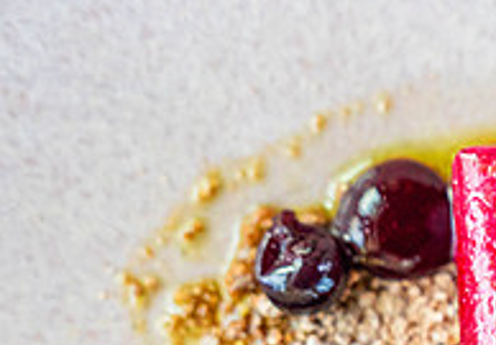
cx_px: 573
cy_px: 510
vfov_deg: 10.5
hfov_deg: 15.1
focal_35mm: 130
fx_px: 1815
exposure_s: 1/125
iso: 1250
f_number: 3.5
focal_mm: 42
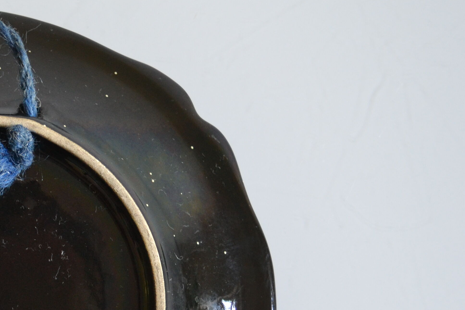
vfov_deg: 13.6
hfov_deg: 19.5
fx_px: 1292
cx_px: -58
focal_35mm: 100
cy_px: 276
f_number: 4.5
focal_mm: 28
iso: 560
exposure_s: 1/15
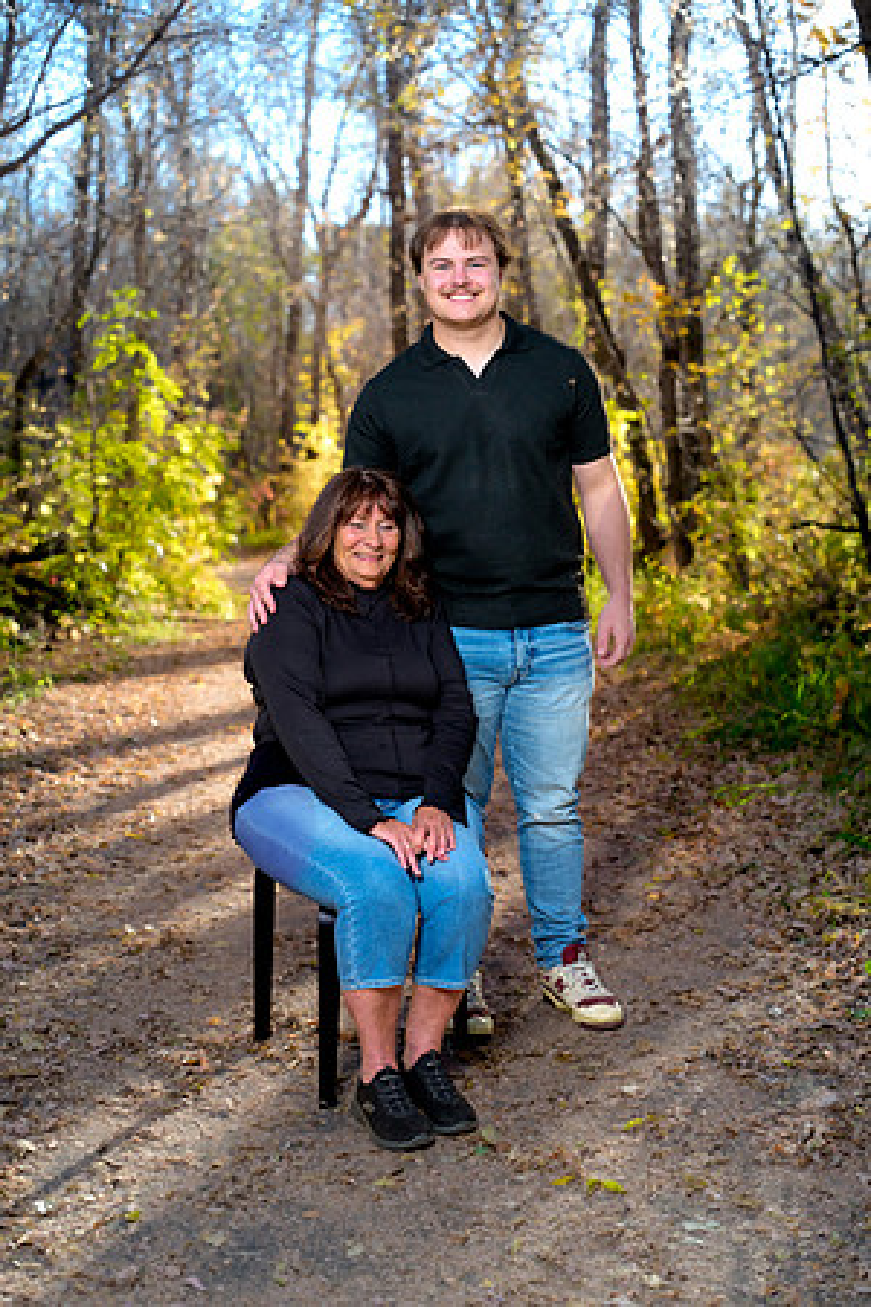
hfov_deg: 27.0
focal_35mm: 50
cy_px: 654
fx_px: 1814
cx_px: 436
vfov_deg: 39.6
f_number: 3.2
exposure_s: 1/160
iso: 640
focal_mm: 50
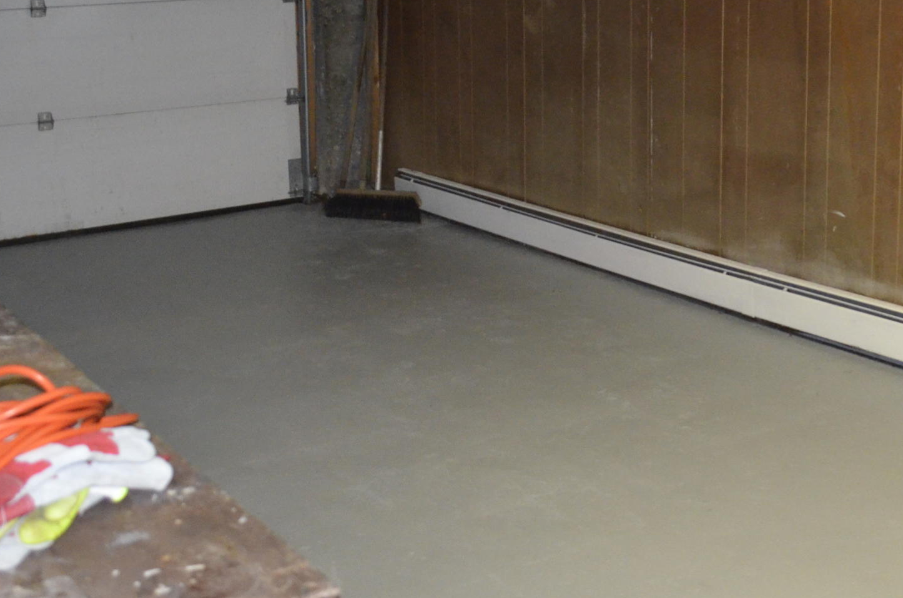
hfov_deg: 35.6
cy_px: 111
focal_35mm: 56
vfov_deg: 23.7
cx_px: 548
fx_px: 1402
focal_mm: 18
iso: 3200
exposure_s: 1/60
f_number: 3.5
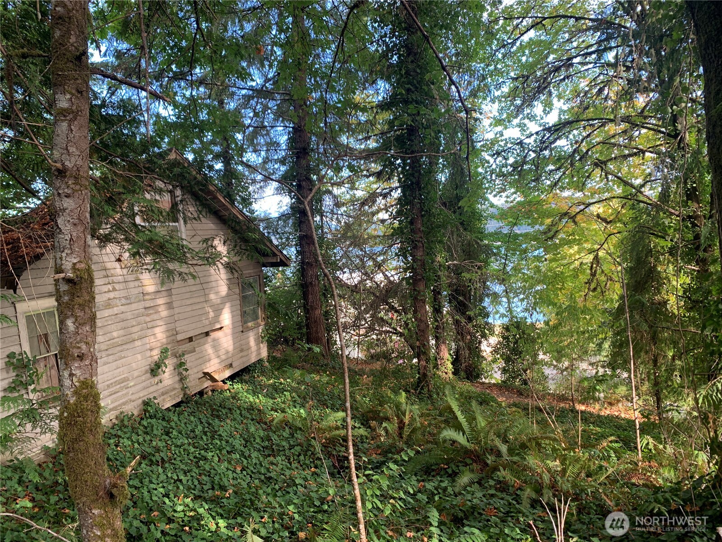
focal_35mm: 26
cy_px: 271
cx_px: 361
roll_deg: +2.2
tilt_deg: -2.3
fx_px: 542
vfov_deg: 53.1
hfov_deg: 67.3
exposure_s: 1/122
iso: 40
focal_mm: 4.25
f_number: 1.8
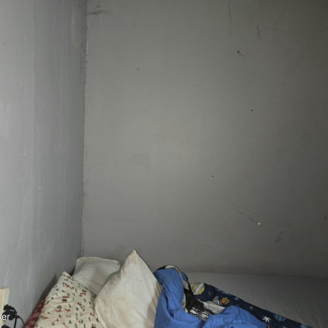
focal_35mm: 28
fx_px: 300
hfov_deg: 57.2
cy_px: 163
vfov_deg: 57.3
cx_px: 147
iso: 125
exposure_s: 1/17.2
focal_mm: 5.4
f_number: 1.8
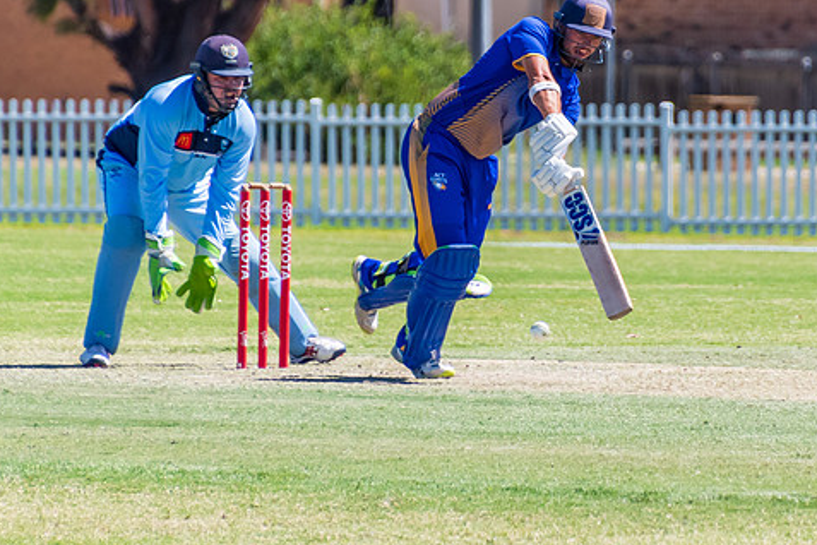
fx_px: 24848
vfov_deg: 1.3
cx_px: 519
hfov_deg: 1.9
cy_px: 71
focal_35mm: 1095
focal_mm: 400
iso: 400
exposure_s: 1/1600
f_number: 6.3
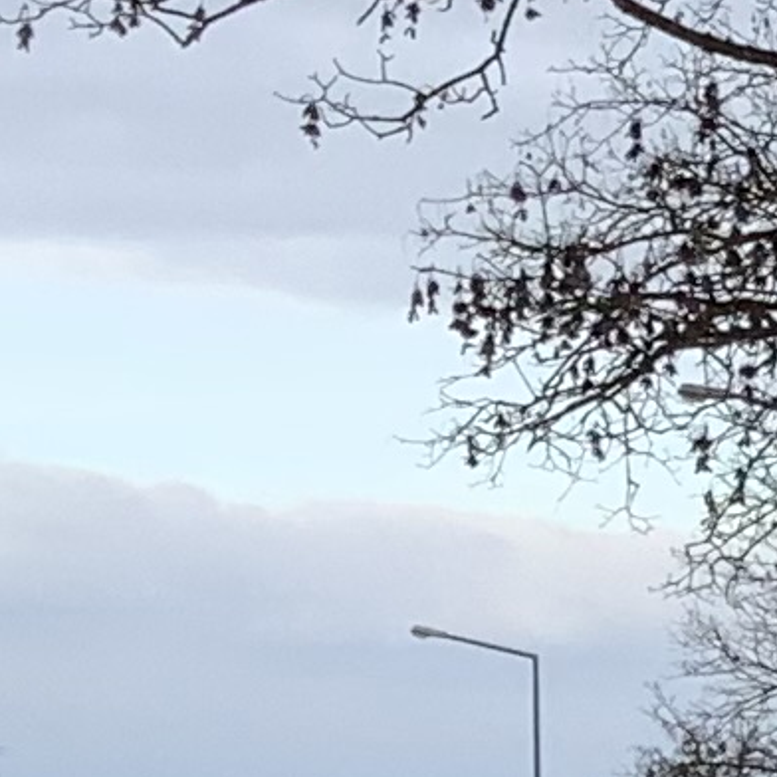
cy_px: 694
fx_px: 5790
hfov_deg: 6.8
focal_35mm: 228
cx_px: 2533
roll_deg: +0.1
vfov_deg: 7.7
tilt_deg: +2.5
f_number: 2.4
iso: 25
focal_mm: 3.3
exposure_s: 1/418
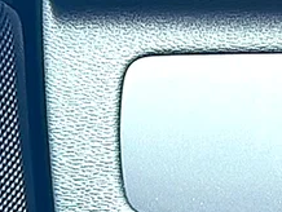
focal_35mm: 141
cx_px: 373
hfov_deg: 13.4
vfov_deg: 10.5
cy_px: 127
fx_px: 1150
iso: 64
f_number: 1.78
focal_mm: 6.86
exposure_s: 1/145
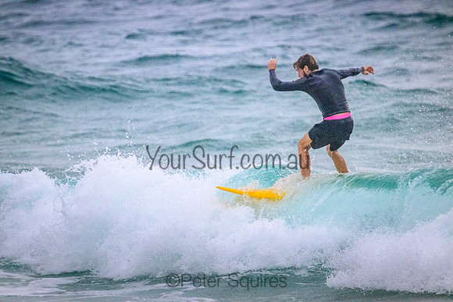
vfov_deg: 2.0
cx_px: 226
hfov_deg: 2.9
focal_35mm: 700
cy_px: 151
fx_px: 8810
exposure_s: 1/1250
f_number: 11
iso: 7200
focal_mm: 700
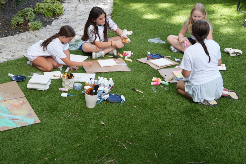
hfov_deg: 27.6
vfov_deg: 18.7
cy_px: 68
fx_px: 499
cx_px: 89
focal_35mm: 73
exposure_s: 1/160
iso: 250
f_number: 4
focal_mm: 51
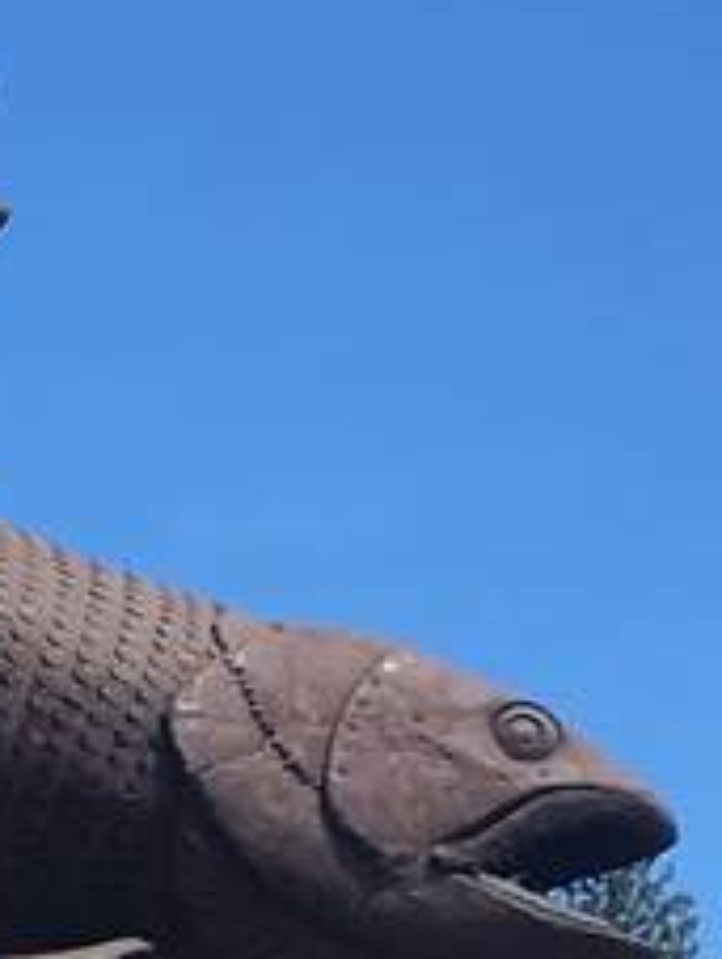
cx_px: -629
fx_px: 5657
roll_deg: -2.3
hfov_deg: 7.1
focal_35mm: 204
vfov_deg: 9.5
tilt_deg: +8.2
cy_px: 1331
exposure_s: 1/864
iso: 25
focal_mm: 4.15
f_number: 2.2
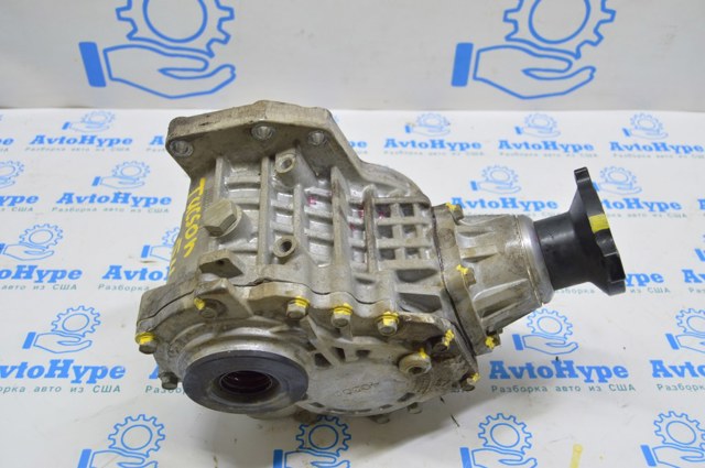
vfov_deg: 36.8
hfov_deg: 53.2
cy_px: 234
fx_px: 704
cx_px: 352
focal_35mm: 36
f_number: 5.6
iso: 400
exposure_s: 1/20
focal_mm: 24
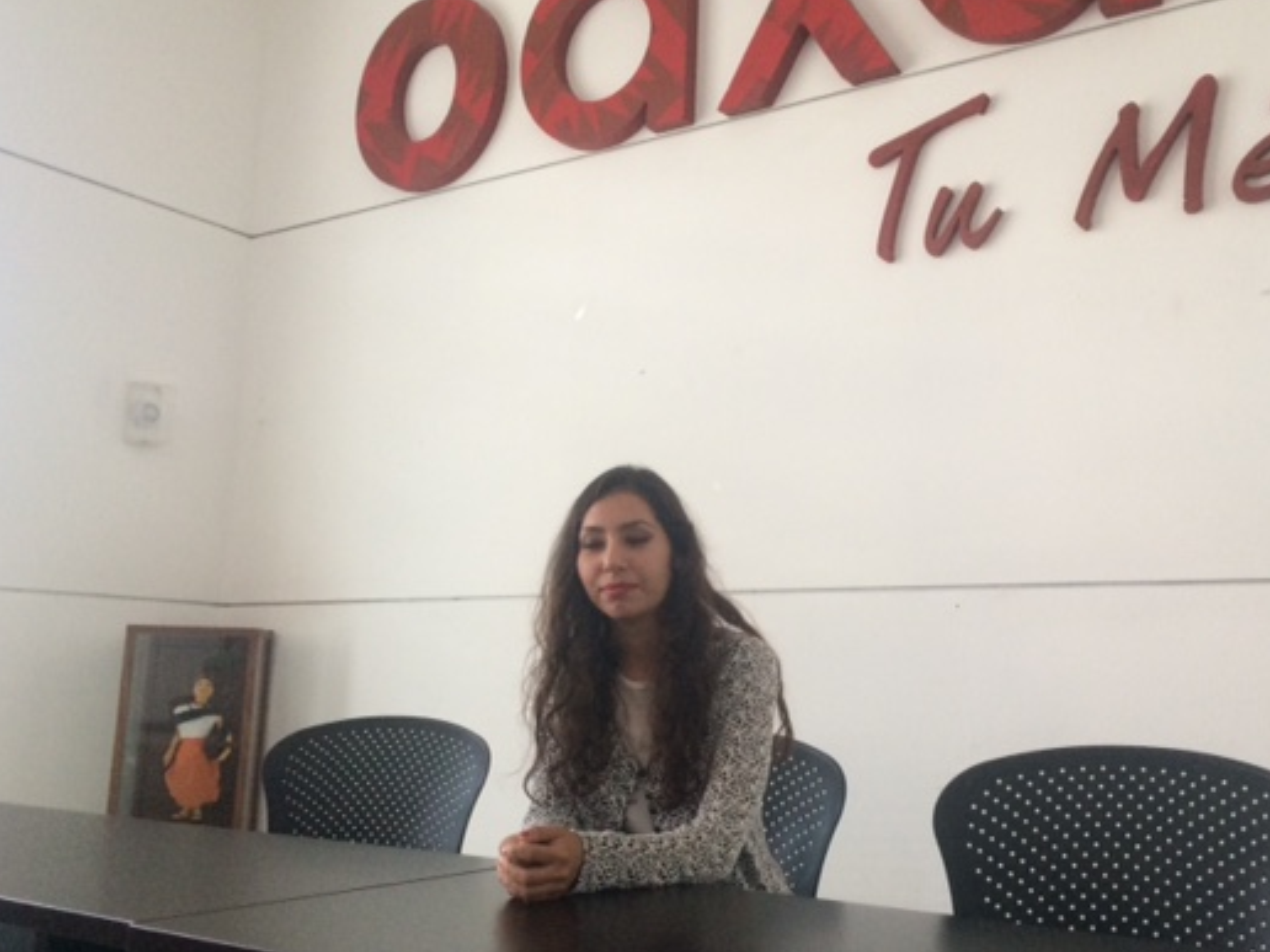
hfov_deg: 51.2
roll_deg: -1.1
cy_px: 460
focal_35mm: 36
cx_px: 726
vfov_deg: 39.7
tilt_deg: +8.8
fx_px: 1321
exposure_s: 1/30
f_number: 2.2
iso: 64
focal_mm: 4.15
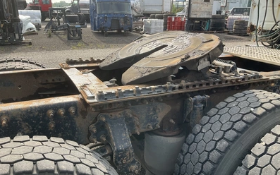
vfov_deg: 40.5
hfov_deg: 61.2
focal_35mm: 31
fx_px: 237
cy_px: 100
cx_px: 140
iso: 25
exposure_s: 1/635
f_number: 1.8
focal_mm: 3
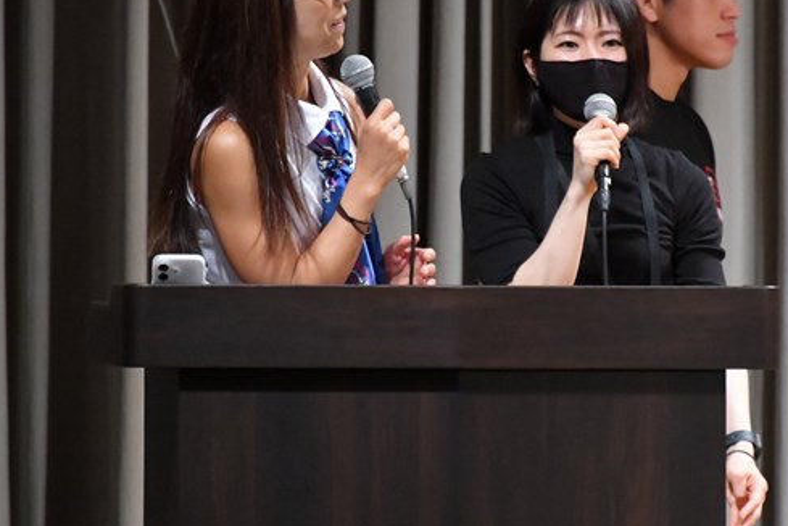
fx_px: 15606
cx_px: 478
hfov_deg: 2.9
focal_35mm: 713
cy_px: 228
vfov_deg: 1.9
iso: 8000
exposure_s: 1/400
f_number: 5.6
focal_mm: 300
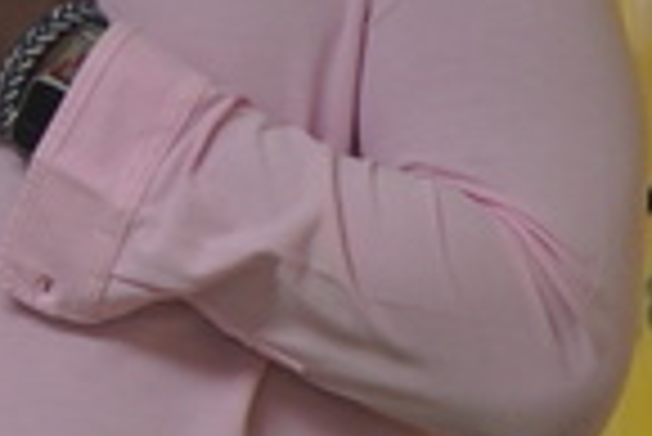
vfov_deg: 3.8
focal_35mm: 360
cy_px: 83
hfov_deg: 5.4
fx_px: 6526
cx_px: -1133
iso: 1600
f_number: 4.5
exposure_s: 1/160
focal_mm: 51
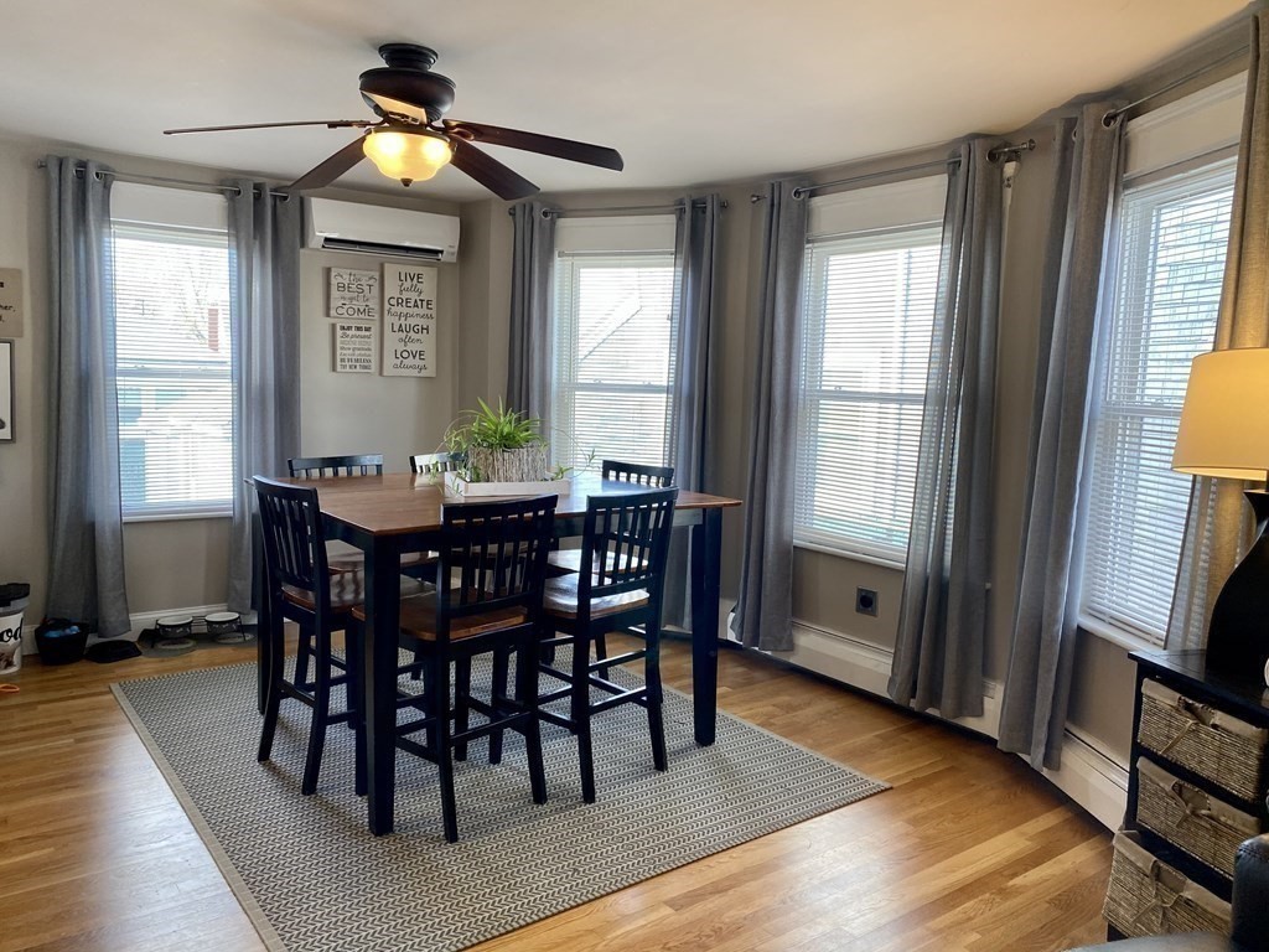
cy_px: 476
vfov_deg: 53.1
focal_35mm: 26
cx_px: 634
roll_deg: -2.3
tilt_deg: -6.6
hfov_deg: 67.3
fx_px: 953
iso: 80
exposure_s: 1/60
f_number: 1.8
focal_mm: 4.25
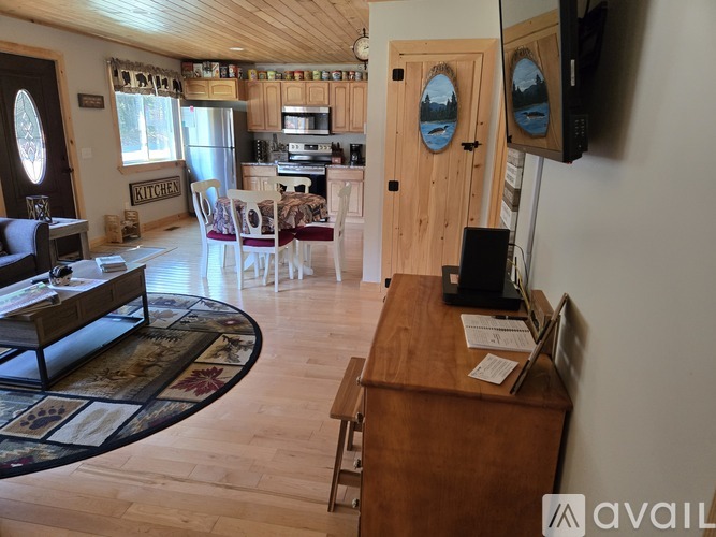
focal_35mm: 23
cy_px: 268
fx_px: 476
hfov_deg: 73.9
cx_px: 358
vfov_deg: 58.9
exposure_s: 1/120
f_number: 1.8
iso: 400
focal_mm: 5.4
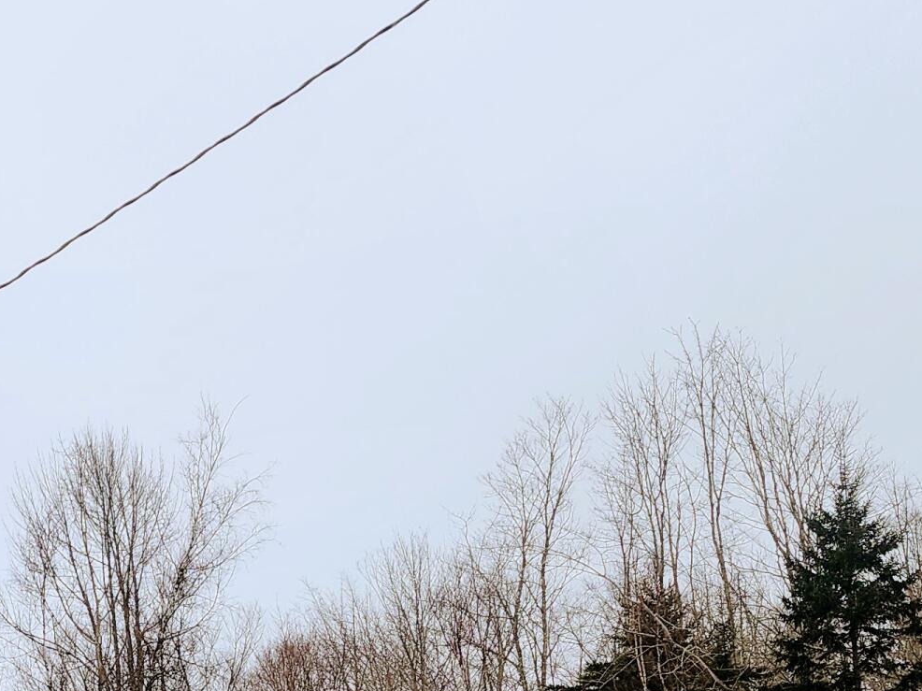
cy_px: 795
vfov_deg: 19.9
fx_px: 1864
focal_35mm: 70
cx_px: 91
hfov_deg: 26.8
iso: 100
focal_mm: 6.4
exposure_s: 1/180
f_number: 1.8
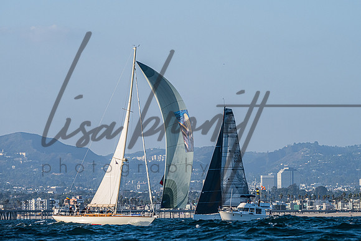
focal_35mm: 268
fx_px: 2683
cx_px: 197
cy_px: 81
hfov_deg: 7.7
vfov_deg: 5.1
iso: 400
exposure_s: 1/1600
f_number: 7.1
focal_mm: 200
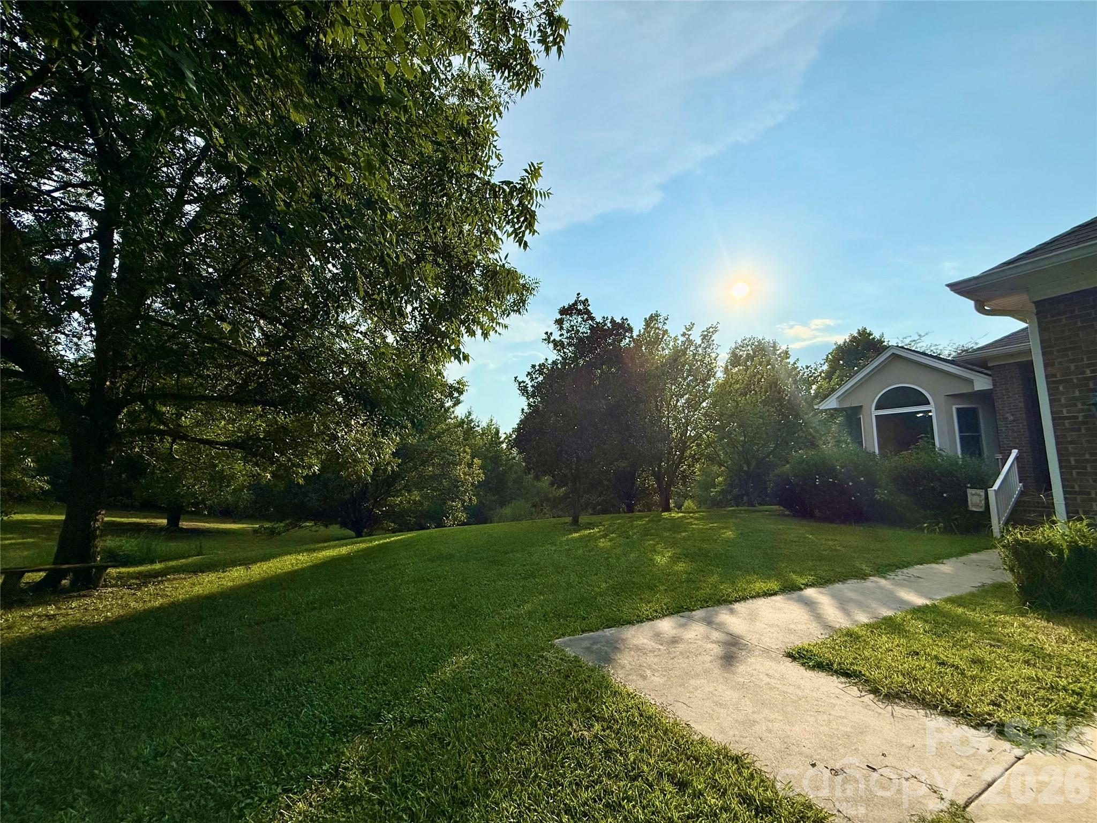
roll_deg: -0.2
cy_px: 412
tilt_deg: +8.8
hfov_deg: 102.1
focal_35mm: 14
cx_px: 548
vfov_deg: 85.7
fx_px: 444
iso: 64
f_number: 2.2
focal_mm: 2.22
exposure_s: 1/5618
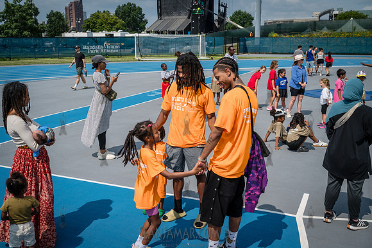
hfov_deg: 54.0
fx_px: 365
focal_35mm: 35
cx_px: 186
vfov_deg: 37.5
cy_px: 124
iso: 100
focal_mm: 35
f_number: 5
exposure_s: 1/1000
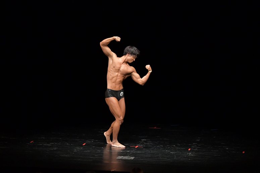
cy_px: 86
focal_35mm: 187
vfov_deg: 7.3
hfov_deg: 11.0
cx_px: 130
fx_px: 1350
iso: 4000
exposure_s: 1/400
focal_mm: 125
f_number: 5.6
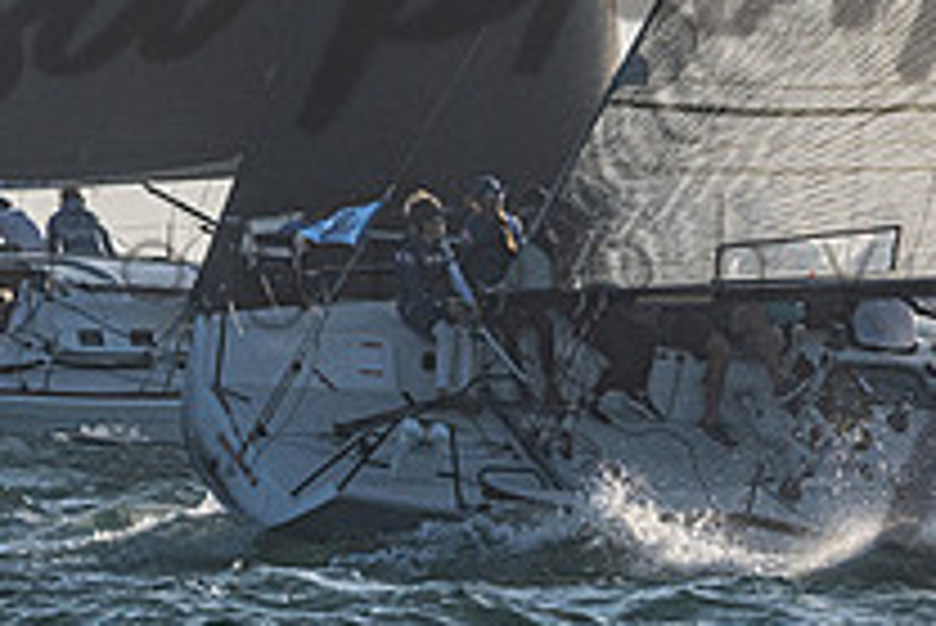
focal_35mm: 714
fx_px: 18576
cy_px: -76
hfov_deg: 2.9
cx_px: 648
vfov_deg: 1.9
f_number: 6.3
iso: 400
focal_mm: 190
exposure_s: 1/5000
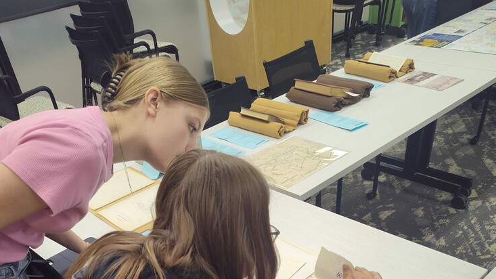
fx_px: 460
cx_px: 242
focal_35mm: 35
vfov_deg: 29.5
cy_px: 326
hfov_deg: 56.6
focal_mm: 5.56
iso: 581
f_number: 1.8
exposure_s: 1/120
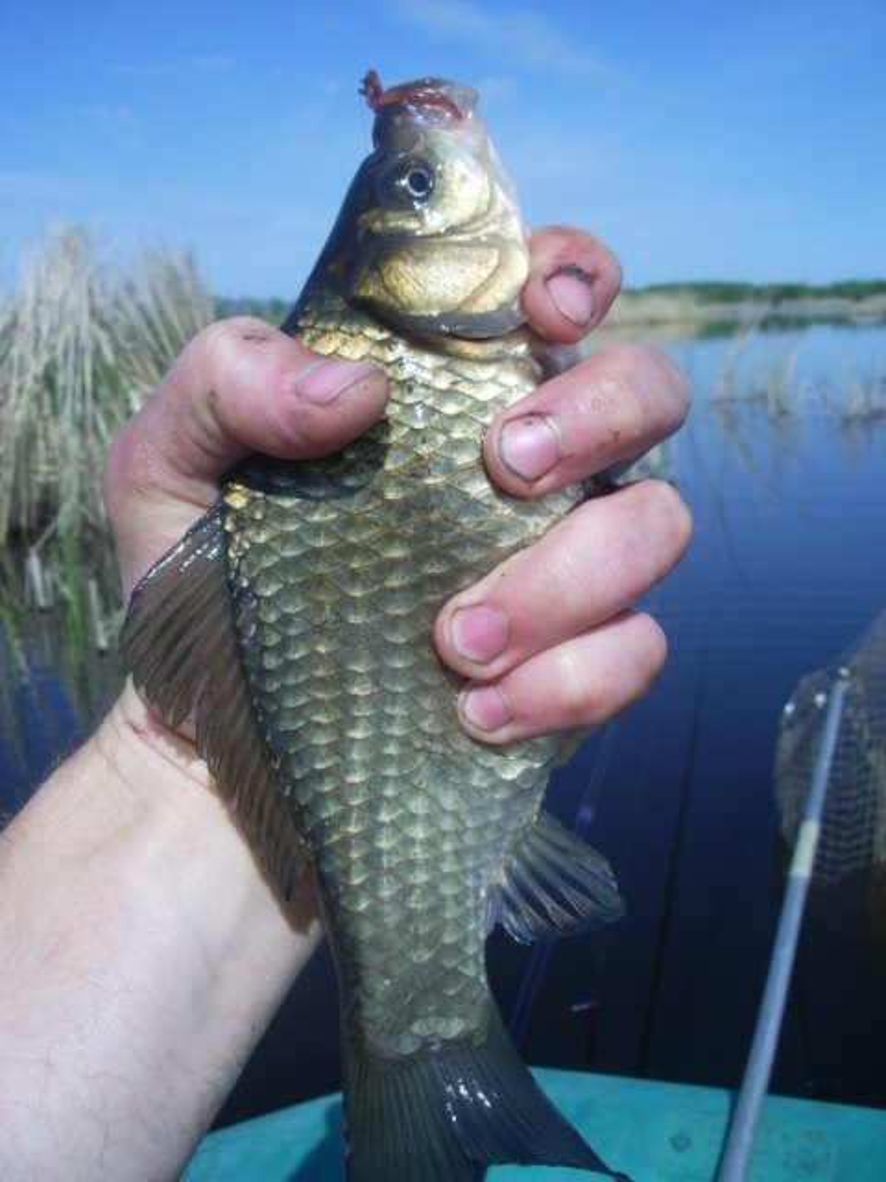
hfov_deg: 40.7
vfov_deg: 52.6
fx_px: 1194
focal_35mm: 35
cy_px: 591
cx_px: 443
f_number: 4.3
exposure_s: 1/640
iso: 50
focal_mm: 5.8
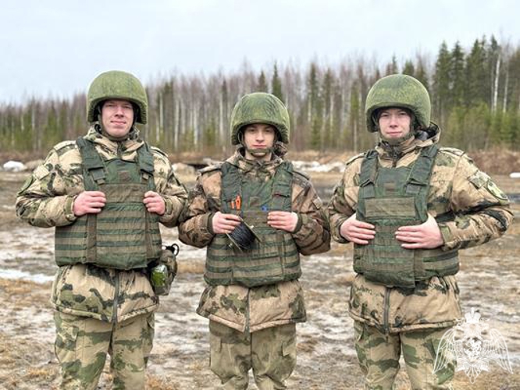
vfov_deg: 30.3
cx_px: 260
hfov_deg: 39.6
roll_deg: -0.7
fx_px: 721
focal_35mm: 48
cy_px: 195
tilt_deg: -3.1
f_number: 1.78
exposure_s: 1/1543
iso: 80
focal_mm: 6.76
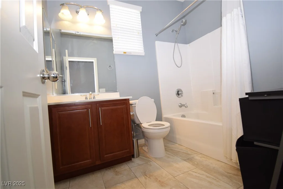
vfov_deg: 72.1
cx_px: 142
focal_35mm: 16
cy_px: 94
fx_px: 130
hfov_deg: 95.0
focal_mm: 11
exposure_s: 1/30
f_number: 4.8
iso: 400
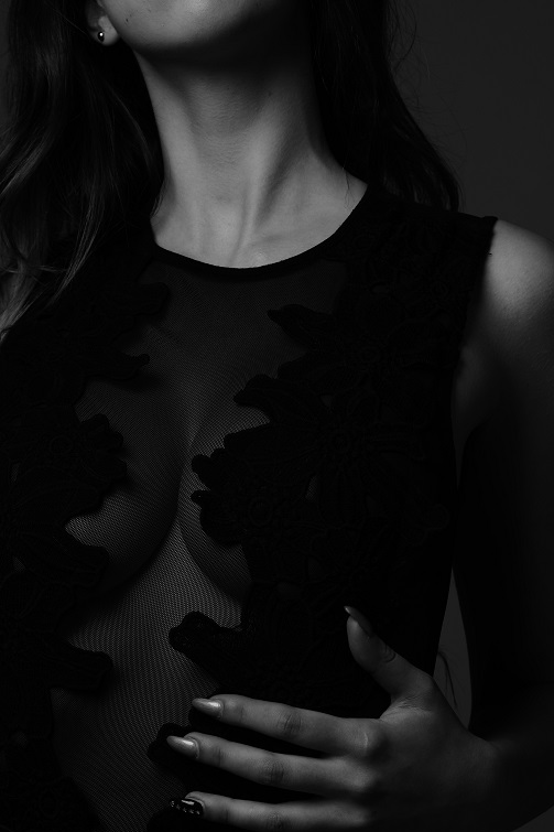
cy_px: 361
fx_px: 3302
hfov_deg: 9.6
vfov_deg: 14.3
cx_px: 203
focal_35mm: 143
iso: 125
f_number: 8
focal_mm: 90
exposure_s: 1/125
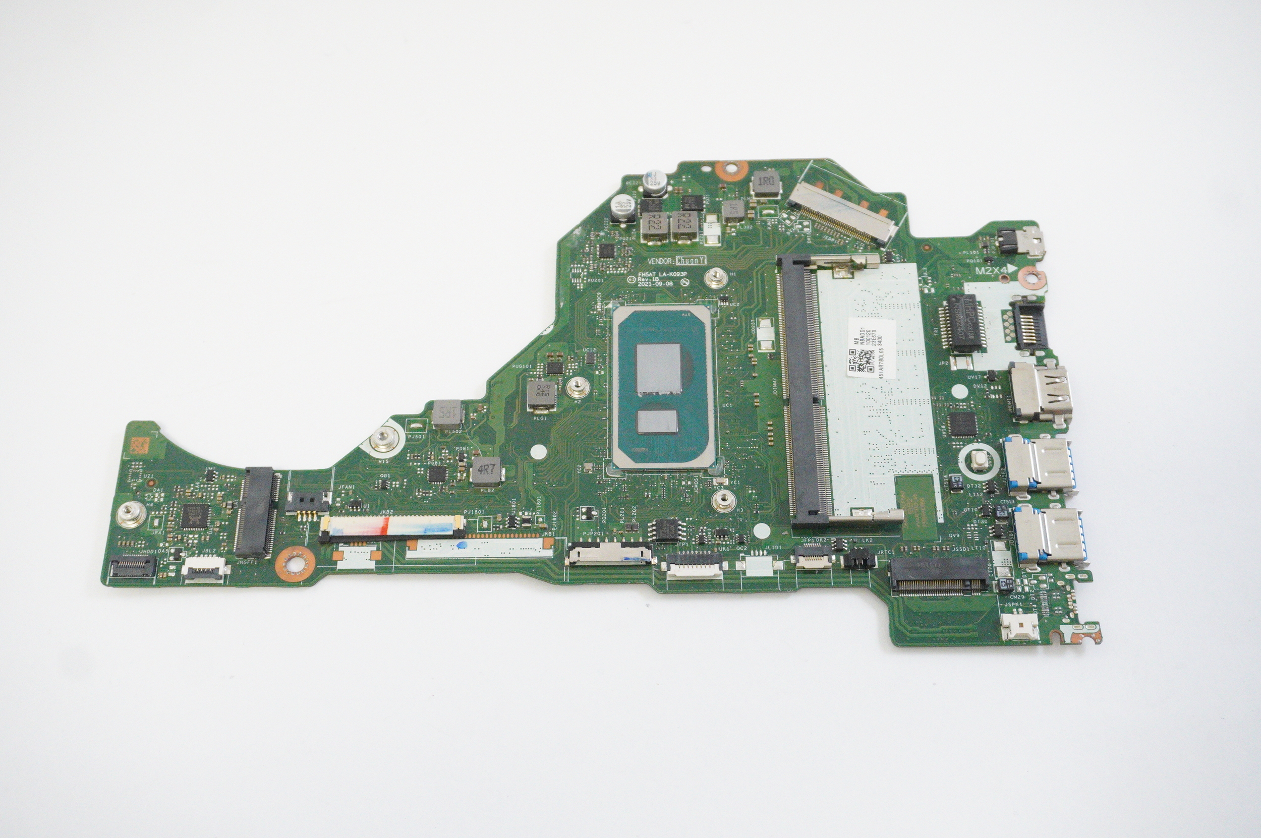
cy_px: 419
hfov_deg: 49.6
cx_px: 630
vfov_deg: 34.1
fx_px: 1365
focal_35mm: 39
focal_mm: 26
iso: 6400
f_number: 5.6
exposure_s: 1/250
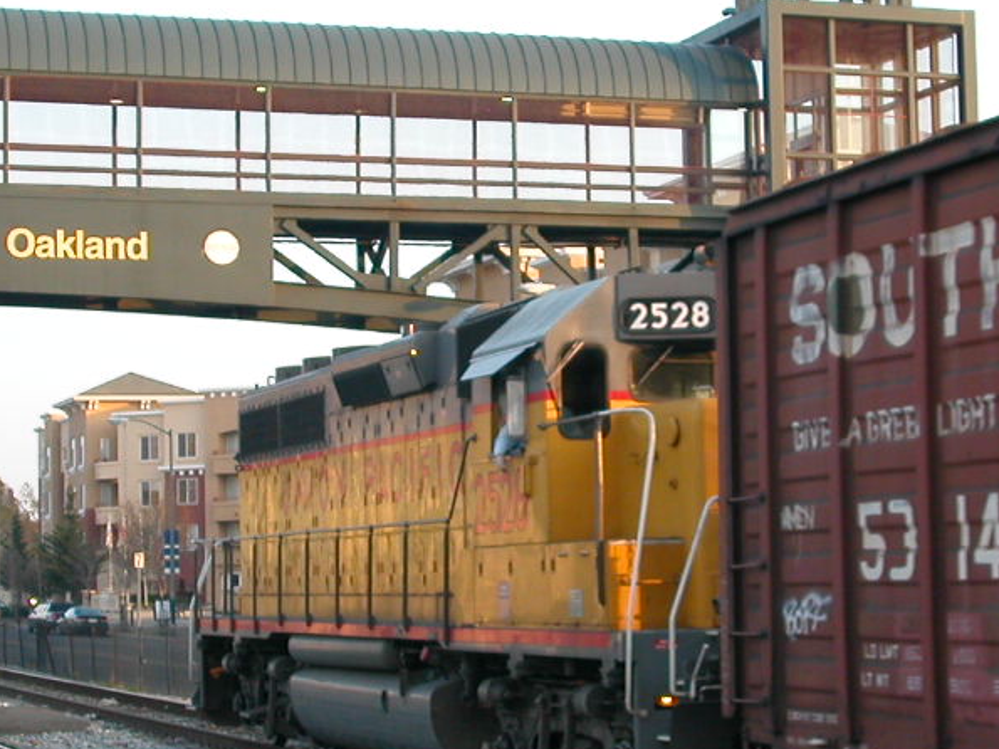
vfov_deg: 15.9
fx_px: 2683
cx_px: 611
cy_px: 438
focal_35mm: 93
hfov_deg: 21.1
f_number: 3.2
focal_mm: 8.2
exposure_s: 1/115
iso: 100
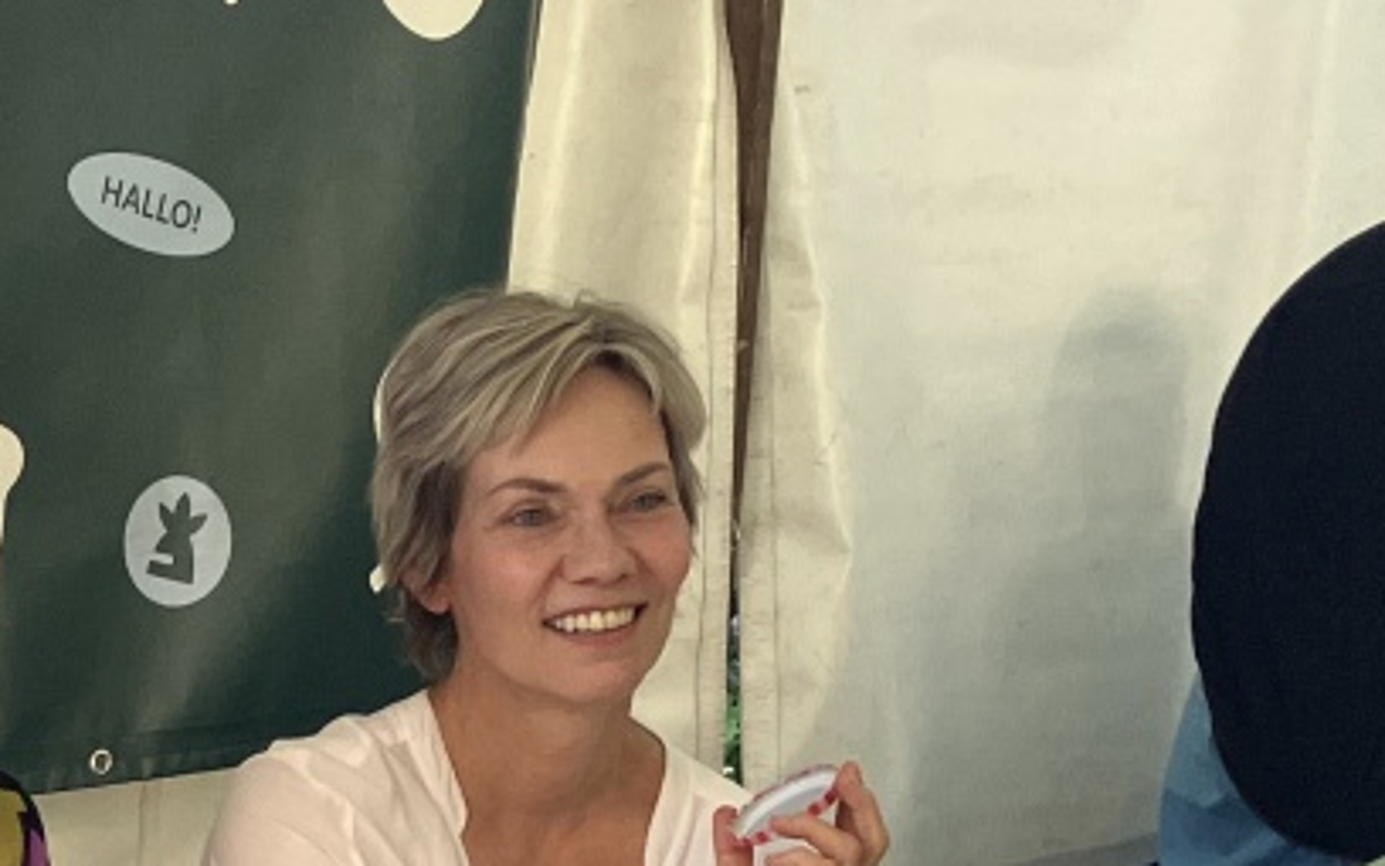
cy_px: 1017
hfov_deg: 17.8
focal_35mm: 109
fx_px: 4114
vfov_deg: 11.8
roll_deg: -0.3
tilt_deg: -14.9
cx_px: -448
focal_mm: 3.99
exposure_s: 1/66
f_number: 1.8
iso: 80
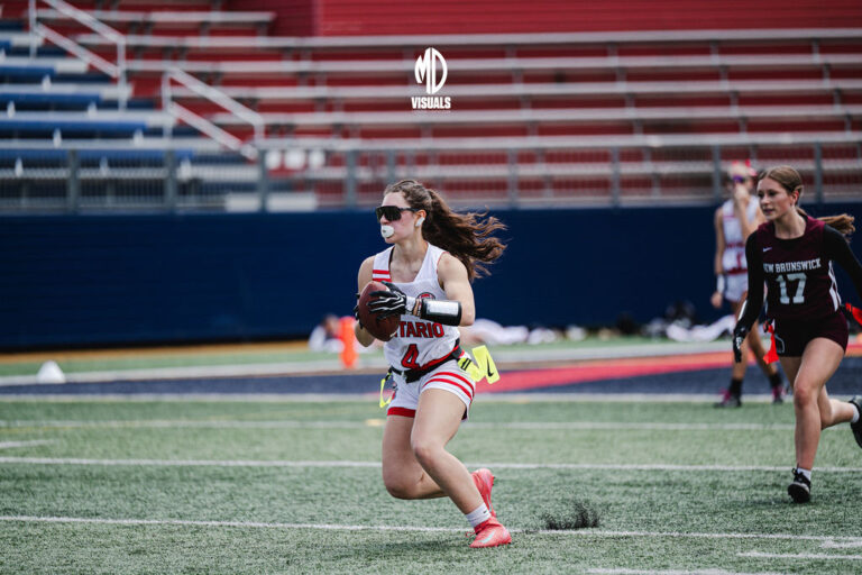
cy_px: 288
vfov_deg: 6.9
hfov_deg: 10.3
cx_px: 431
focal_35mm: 200
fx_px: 4789
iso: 360
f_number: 2.8
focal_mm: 200
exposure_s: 1/3200
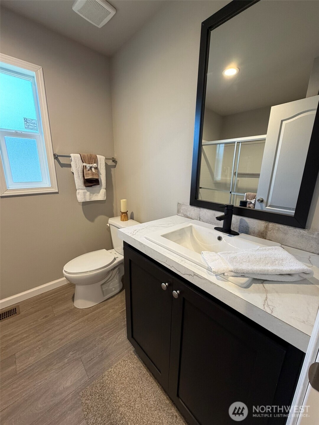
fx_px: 172
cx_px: 160
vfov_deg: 102.1
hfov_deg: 85.7
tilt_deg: -13.7
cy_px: 212
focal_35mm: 14
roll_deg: -0.7
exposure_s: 1/60
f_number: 2.2
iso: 200
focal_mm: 2.22
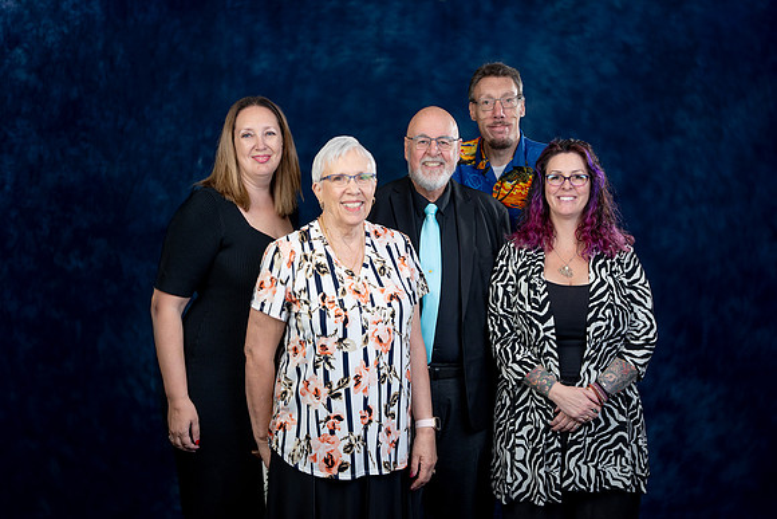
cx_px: 388
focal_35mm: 39
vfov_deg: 34.2
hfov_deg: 49.5
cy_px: 260
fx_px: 842
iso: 200
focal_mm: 39
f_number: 4.5
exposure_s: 1/200
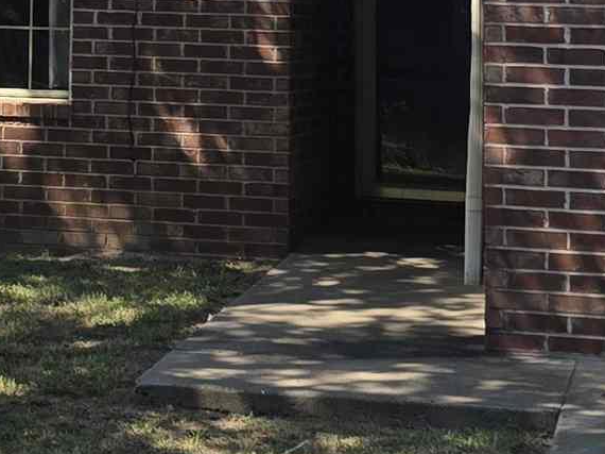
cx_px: 23
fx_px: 2166
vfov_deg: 11.5
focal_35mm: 124
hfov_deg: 15.6
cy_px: -183
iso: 12
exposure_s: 1/434
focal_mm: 6.3
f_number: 1.7
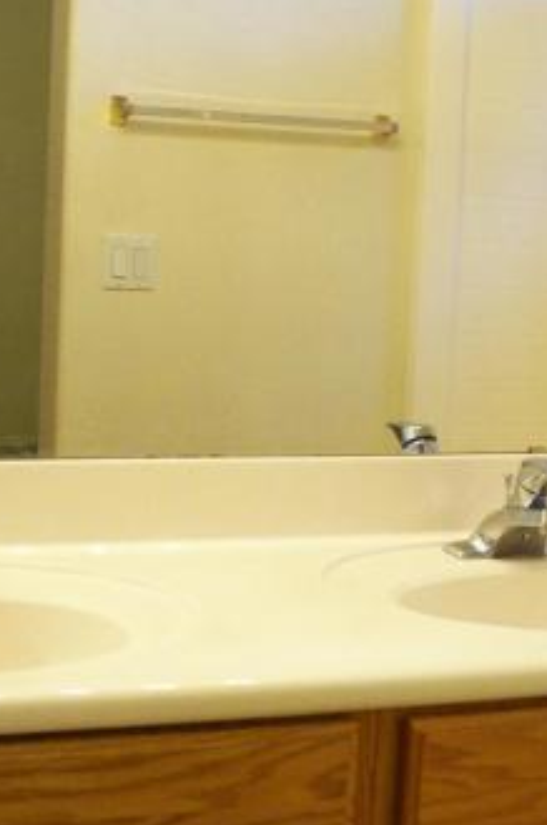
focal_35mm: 70
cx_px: 237
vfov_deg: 28.9
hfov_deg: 19.4
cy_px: 392
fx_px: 1602
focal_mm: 20
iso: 1600
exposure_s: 1/160
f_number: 4
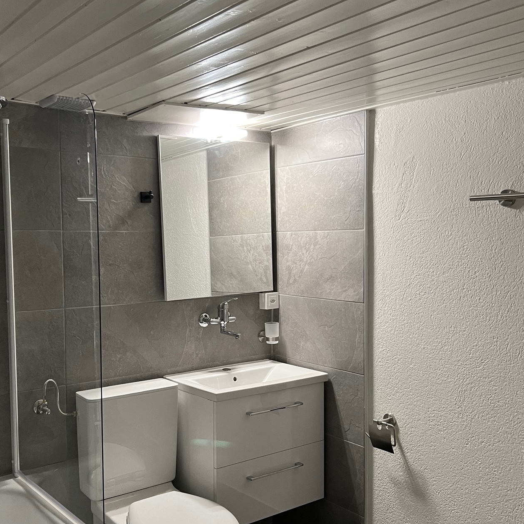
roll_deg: +0.8
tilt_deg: -4.5
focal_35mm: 37
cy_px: 285
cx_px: 221
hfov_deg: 44.8
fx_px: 634
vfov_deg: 44.9
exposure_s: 1/50
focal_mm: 5.7
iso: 200
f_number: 1.5
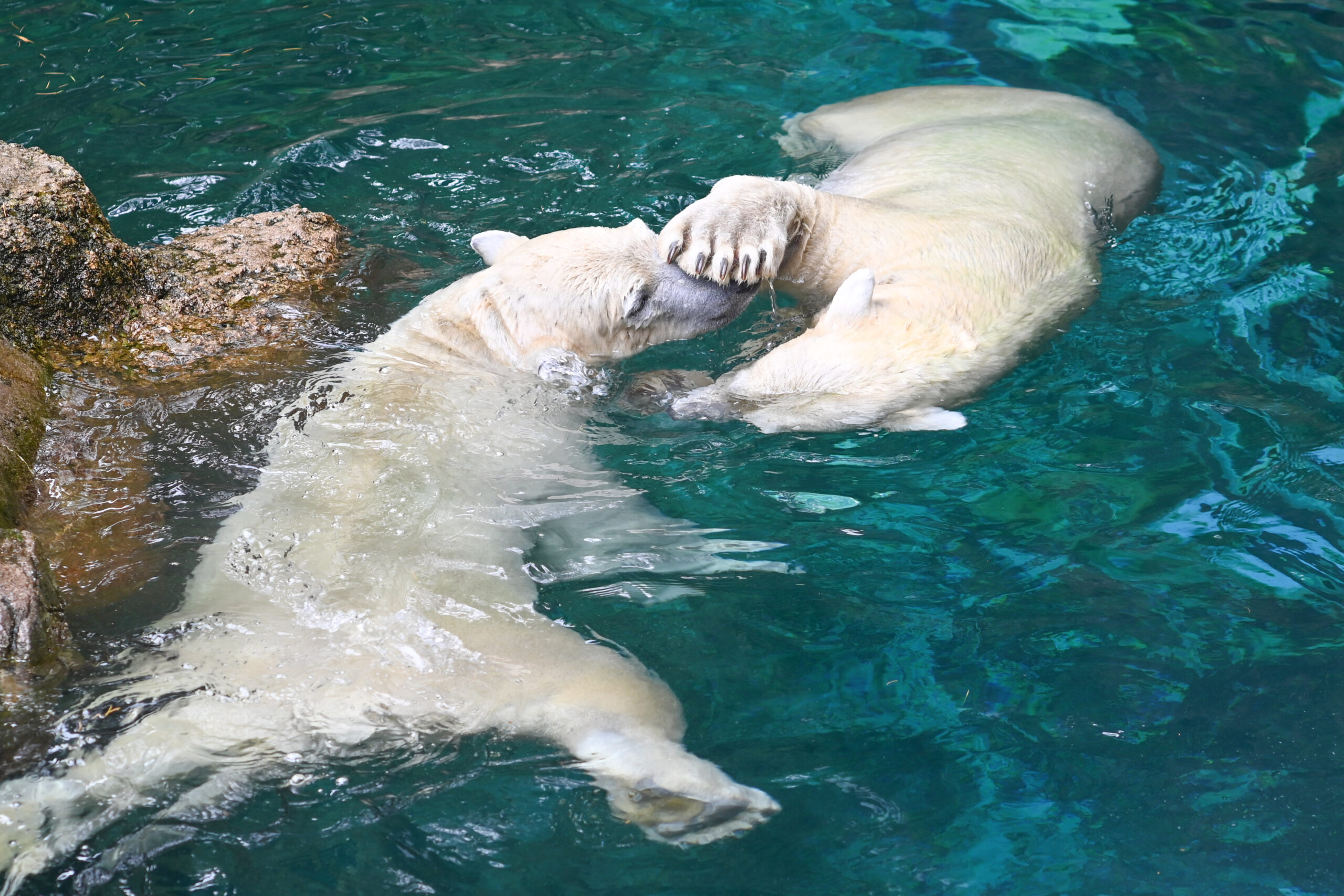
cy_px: 448
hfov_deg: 13.1
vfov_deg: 8.7
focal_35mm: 157
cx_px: 672
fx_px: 5861
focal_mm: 105
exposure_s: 1/160
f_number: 2.5
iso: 125
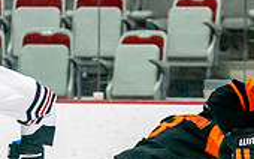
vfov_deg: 2.2
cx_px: 292
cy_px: 328
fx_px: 4081
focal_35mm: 590
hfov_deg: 3.6
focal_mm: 107
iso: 3200
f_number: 2.8
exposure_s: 1/1250
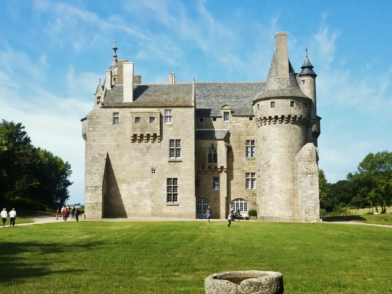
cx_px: 196
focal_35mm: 50
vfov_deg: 29.1
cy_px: 147
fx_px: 566
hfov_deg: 38.2
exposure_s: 1/400
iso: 80
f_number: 4
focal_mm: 6.9
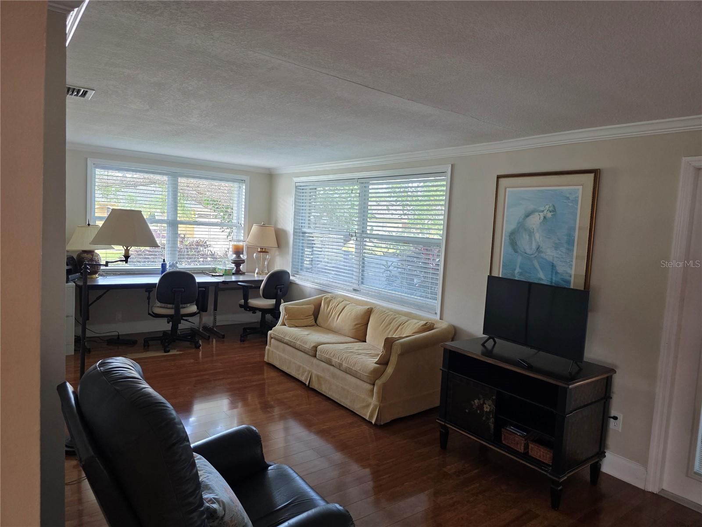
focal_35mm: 23
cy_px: 264
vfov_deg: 58.9
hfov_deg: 73.9
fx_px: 466
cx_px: 351
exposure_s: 1/120
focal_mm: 6.3
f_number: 1.7
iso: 320
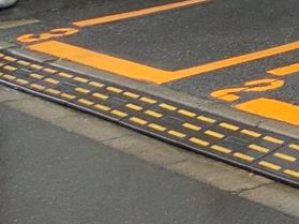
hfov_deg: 12.8
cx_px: 763
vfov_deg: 12.6
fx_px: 941
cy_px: -146
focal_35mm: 109
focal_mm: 4.06
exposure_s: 1/125
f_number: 2.7
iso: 250
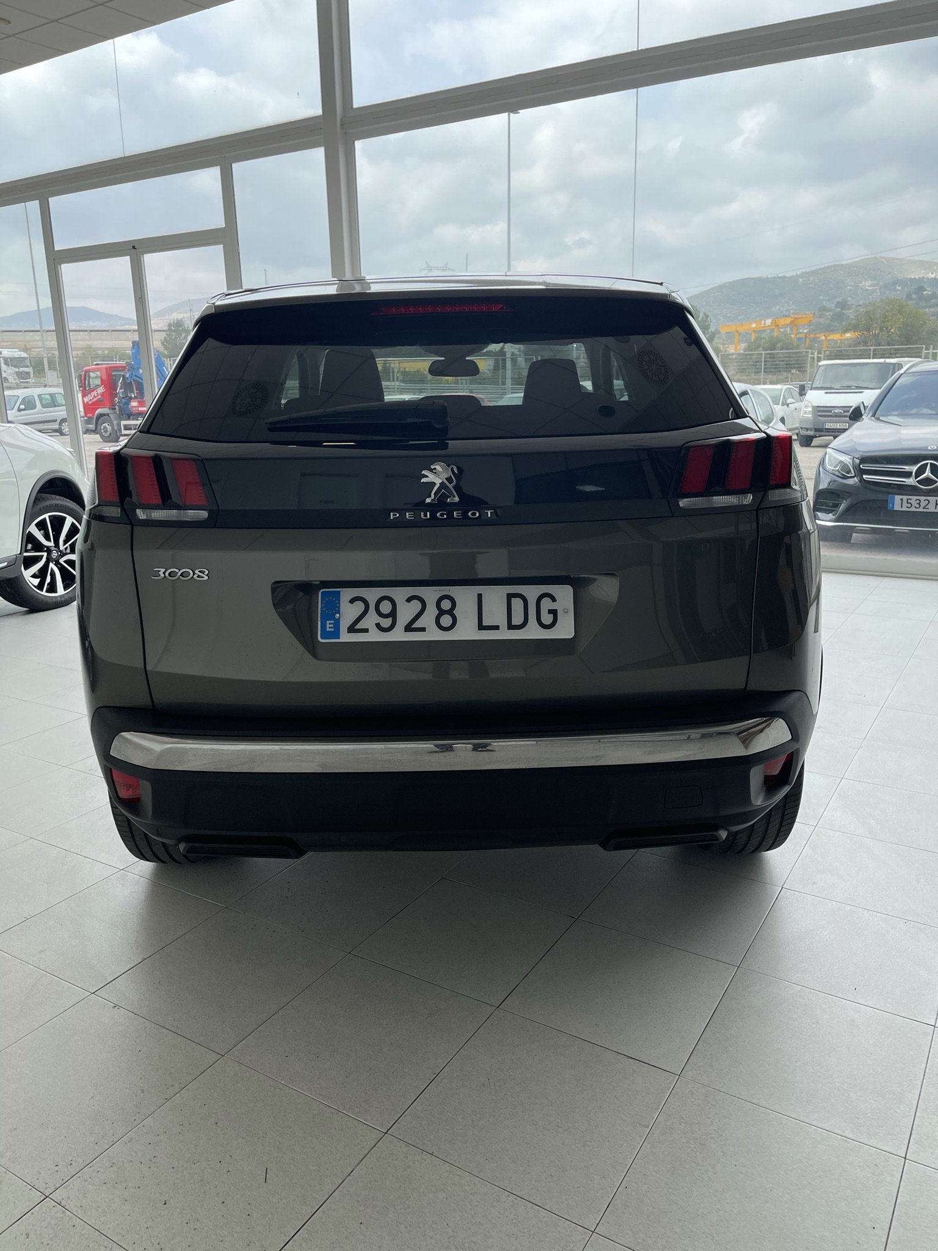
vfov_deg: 67.3
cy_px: 626
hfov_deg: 53.1
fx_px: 939
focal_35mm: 26
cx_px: 469
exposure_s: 1/887
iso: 32
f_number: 1.6
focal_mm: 5.1
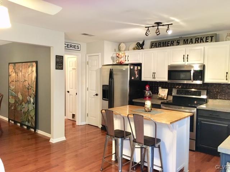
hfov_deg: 61.7
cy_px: 86
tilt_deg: -2.1
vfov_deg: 48.2
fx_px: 193
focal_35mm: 29
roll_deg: -1.1
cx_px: 115
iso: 200
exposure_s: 1/30
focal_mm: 4.15
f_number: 2.2
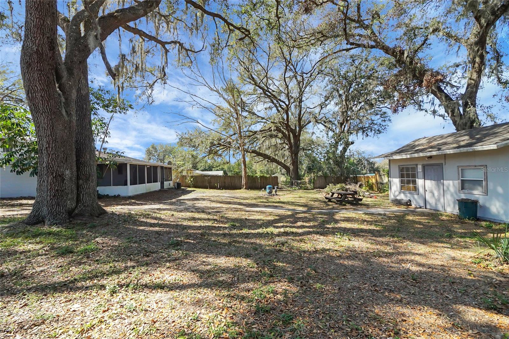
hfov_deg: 100.4
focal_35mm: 15
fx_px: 212
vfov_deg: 77.3
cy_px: 170
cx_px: 254
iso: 1000
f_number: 7.1
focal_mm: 10
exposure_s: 1/800
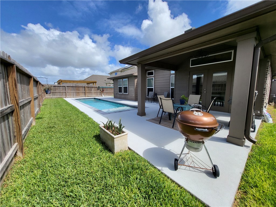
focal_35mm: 13
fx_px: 104
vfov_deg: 89.9
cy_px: 104
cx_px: 138
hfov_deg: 106.2
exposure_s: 1/1099
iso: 32
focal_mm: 1.74
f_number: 2.2
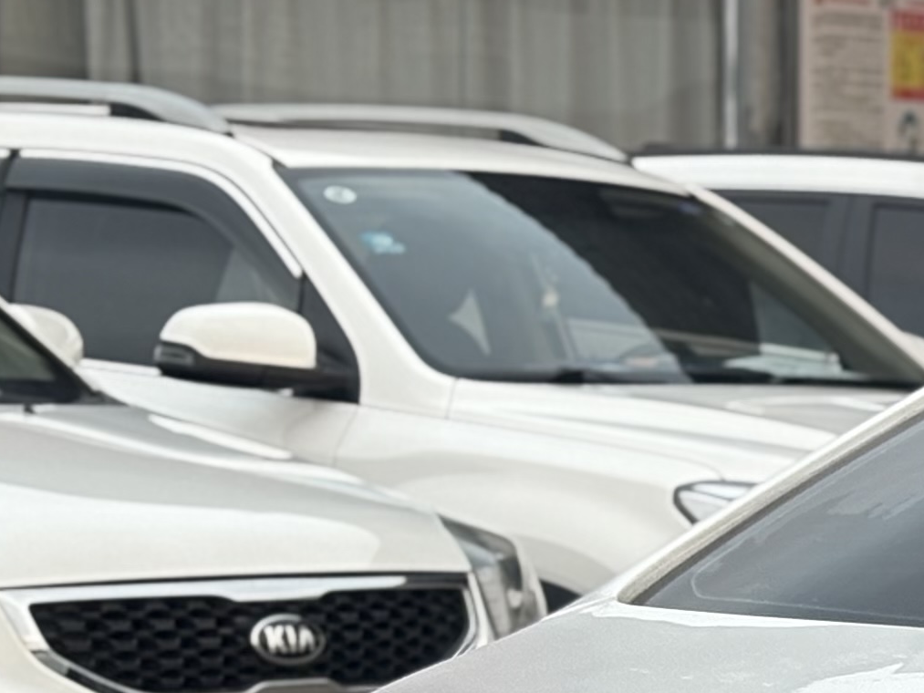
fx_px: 5526
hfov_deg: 9.1
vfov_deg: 7.0
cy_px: 1123
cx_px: 1670
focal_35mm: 207
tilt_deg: -8.4
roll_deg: -1.6
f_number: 1.6
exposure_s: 1/146
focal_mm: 5.96
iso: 25
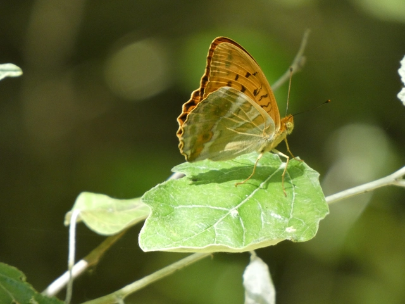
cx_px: 202
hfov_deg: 2.0
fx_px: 11700
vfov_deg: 1.5
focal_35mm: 1000
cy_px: 152
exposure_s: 1/125
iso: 500
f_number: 5.6
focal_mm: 179.2
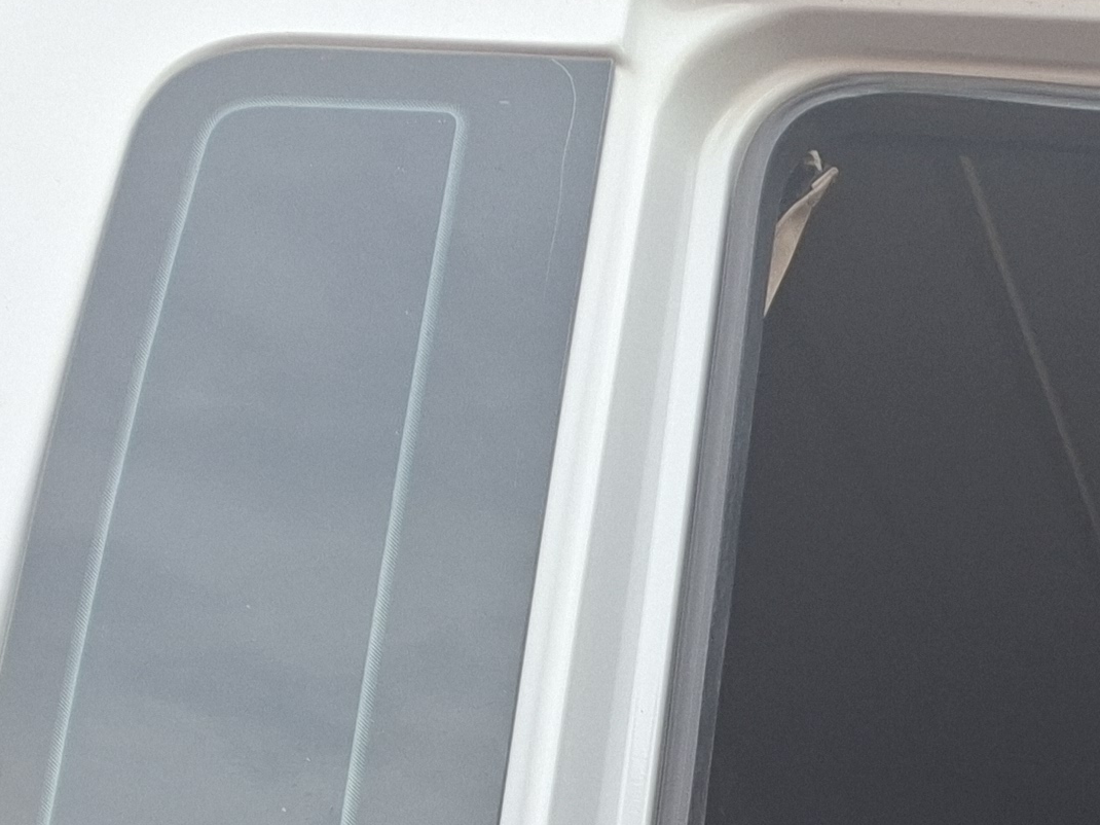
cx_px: 1677
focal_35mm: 86
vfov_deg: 14.8
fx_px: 2732
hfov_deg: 19.6
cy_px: 1531
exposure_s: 1/120
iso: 50
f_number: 1.8
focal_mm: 5.54
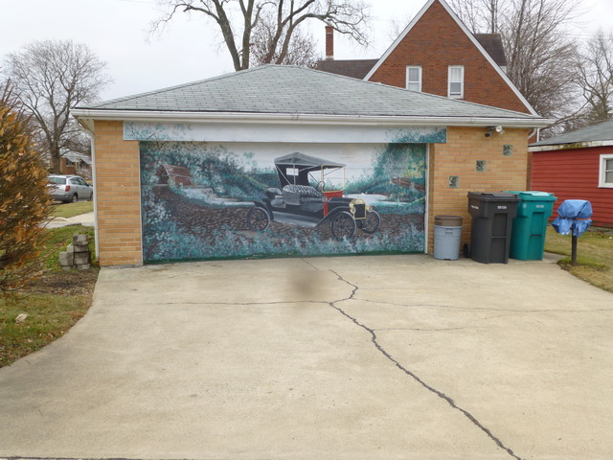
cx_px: 306
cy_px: 230
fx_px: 602
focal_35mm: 34
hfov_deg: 54.0
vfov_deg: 41.8
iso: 100
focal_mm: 6
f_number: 3.5
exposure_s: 1/125
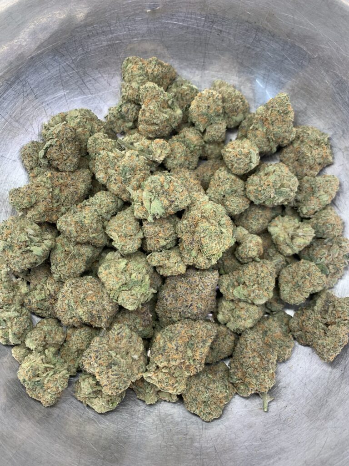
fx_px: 350
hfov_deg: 53.1
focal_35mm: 26
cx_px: 174
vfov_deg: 67.3
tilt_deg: -80.7
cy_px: 233
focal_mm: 4.25
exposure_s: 1/120
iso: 64
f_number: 1.8
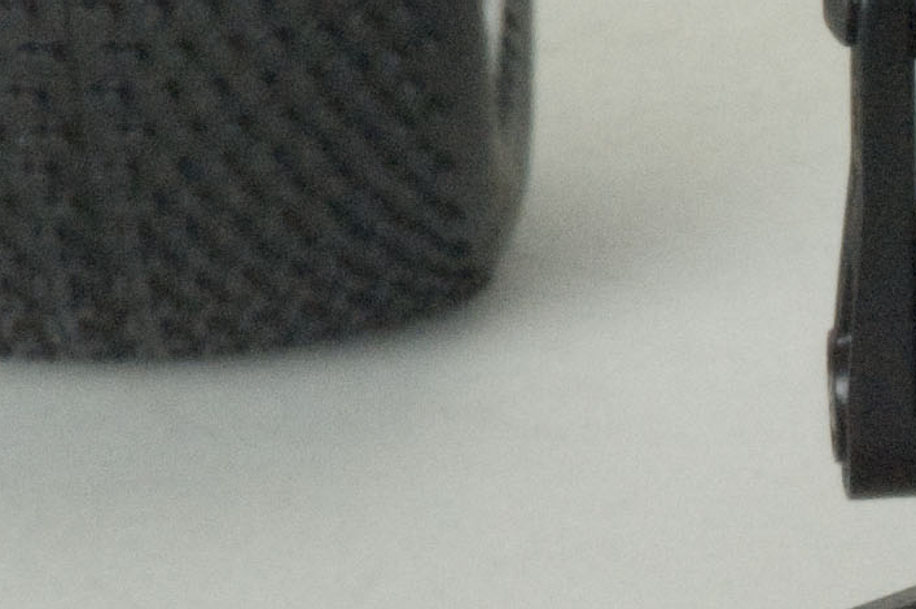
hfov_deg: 4.5
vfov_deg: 3.1
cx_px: 1867
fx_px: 11363
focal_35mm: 447
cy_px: 1015
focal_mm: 70
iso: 1600
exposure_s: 1/350
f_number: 27
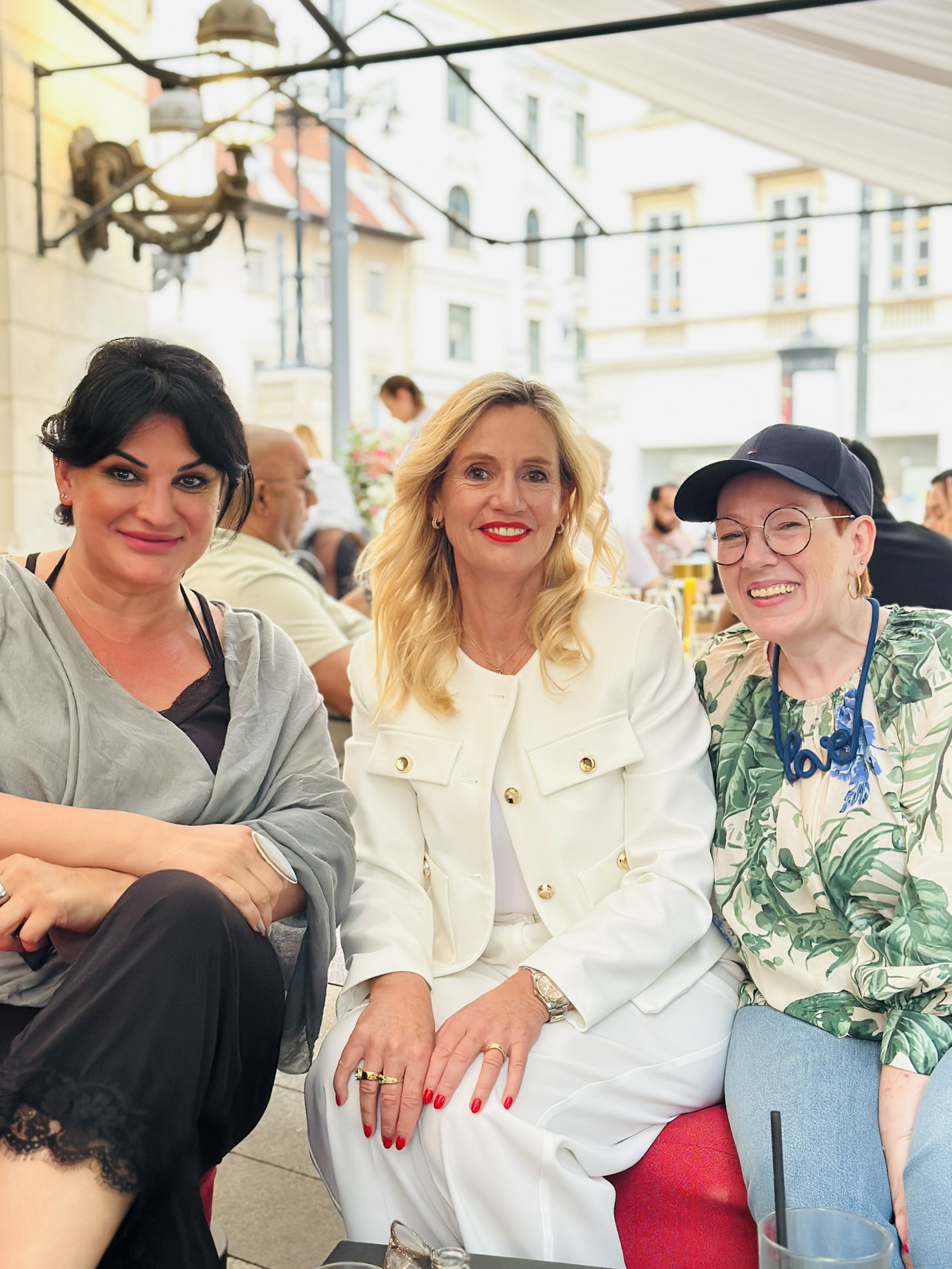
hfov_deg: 29.7
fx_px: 1796
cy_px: 641
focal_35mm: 49
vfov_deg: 38.9
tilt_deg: -2.3
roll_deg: +0.5
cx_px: 483
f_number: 1.78
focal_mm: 6.86
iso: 250
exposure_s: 1/50
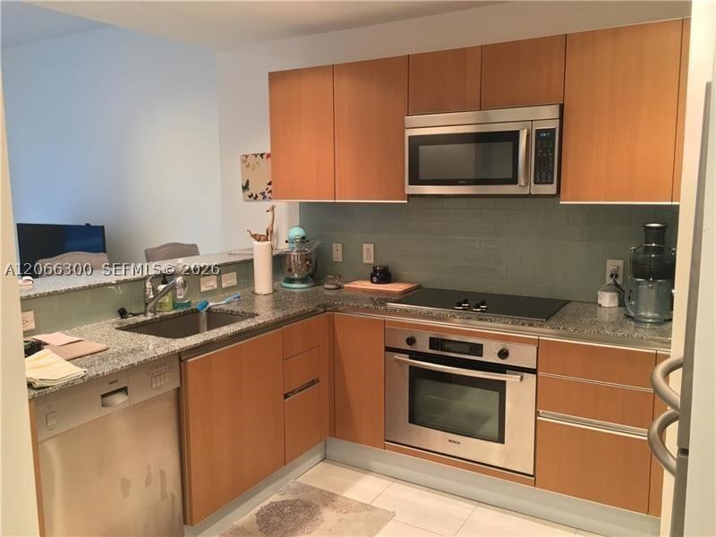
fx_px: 600
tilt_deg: -8.6
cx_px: 358
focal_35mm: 29
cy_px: 268
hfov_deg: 61.7
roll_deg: +0.3
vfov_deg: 48.2
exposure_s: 1/30
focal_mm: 4.15
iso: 125
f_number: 2.2
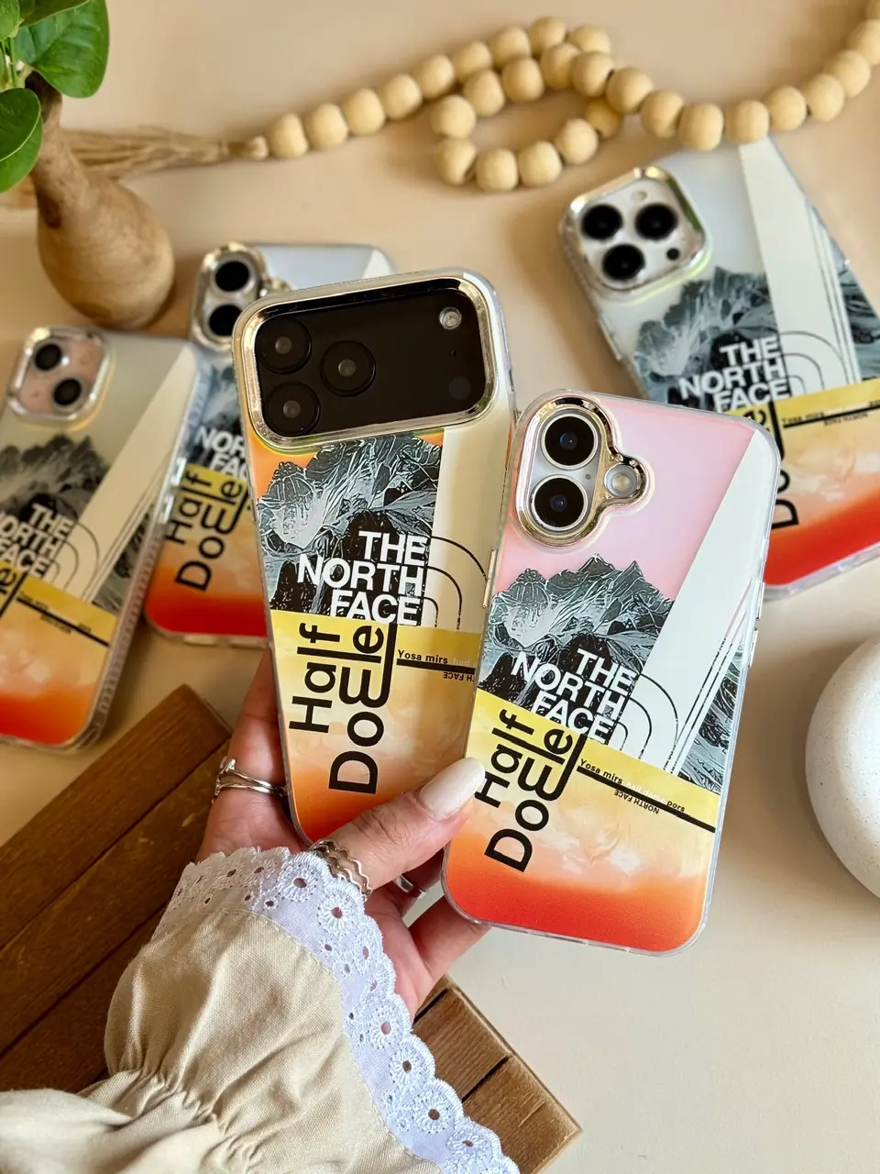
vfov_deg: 39.7
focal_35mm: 48
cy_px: 587
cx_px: 440
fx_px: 1627
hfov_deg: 30.3
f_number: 1.78
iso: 64
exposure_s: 1/218
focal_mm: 6.76
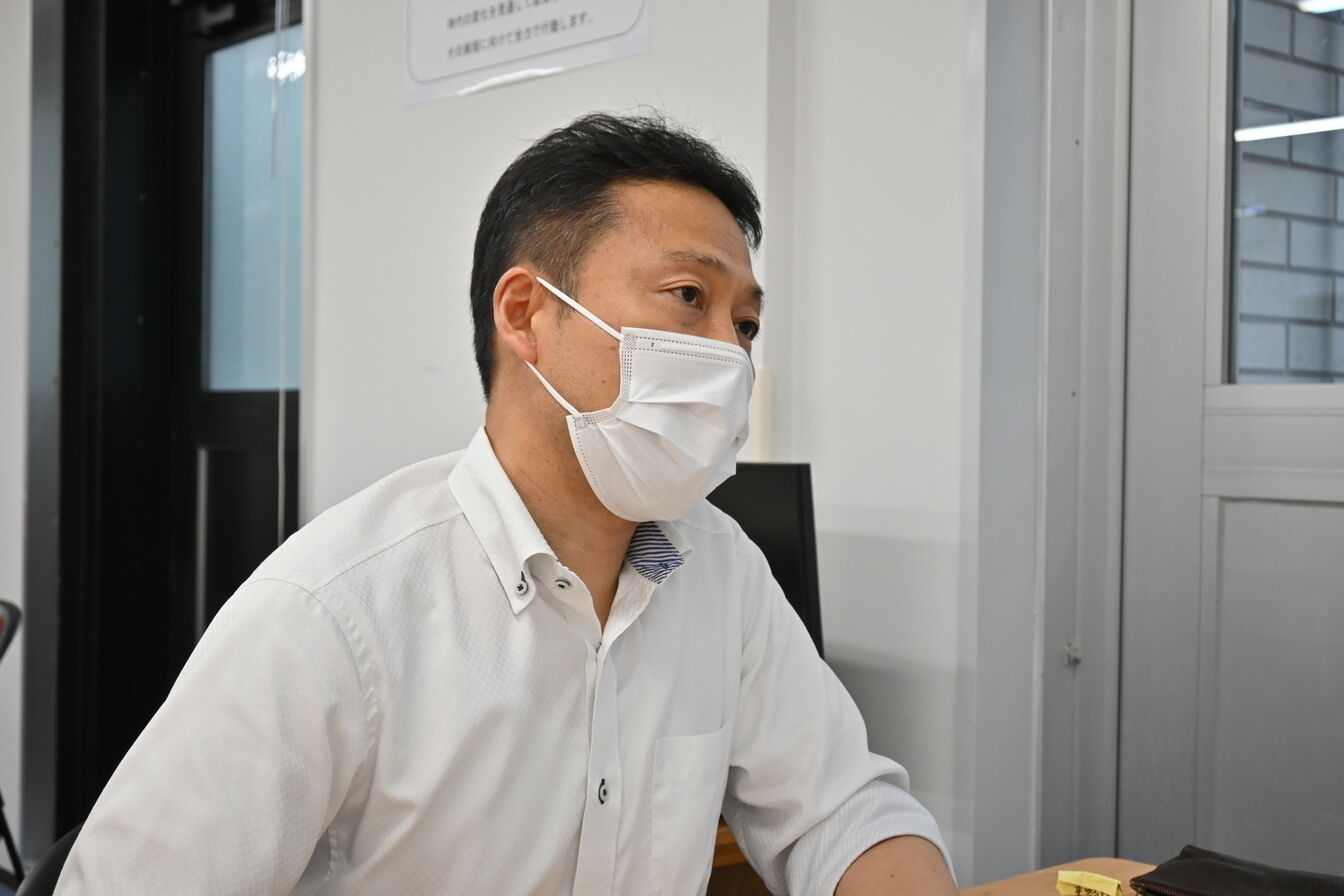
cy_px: 448
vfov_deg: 29.4
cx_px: 672
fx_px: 1708
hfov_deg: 43.0
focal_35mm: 46
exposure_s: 1/100
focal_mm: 30.5
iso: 400
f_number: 4.8
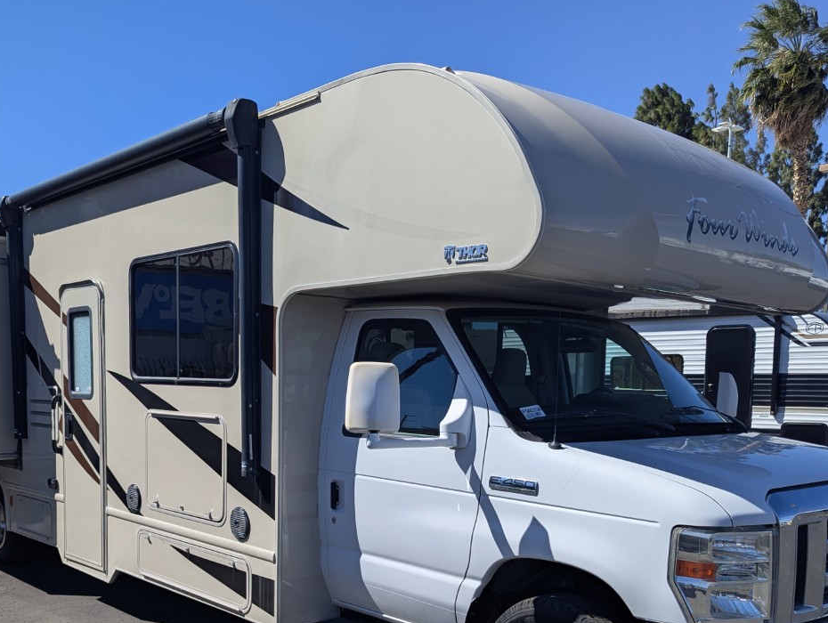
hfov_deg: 51.2
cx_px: 367
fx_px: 862
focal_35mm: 36
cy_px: 458
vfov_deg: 38.8
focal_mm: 6.81
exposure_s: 1/2976
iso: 48
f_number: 1.85
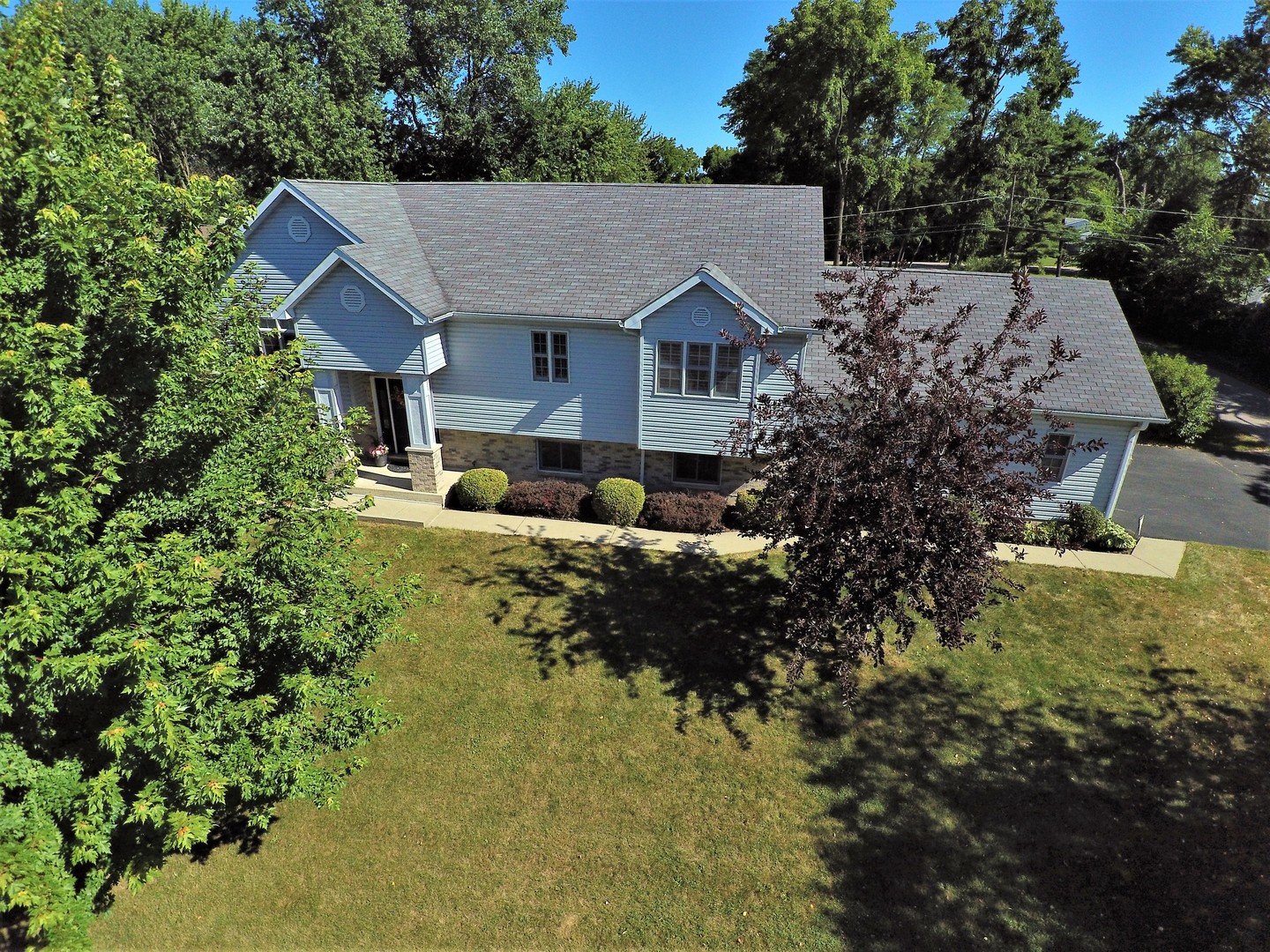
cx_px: 635
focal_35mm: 17
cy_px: 476
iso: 100
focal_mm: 3.15
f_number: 2.8
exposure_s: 1/2358
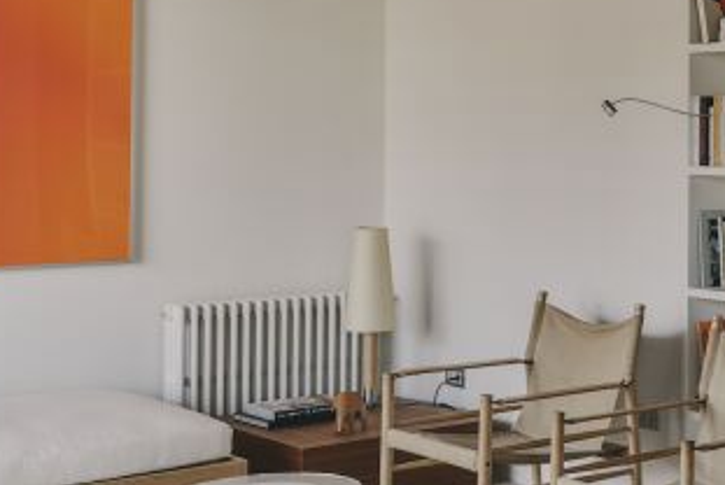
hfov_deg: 25.4
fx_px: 1471
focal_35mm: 73
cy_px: 237
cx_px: 822
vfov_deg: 18.7
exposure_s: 1/40
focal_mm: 31
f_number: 6.3
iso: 500
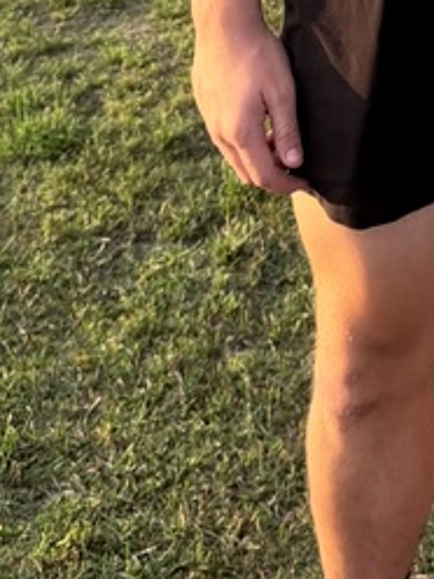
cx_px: 520
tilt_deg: -13.7
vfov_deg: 18.2
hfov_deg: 14.5
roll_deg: +2.8
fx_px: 1655
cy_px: -224
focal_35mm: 99
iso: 80
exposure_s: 1/909
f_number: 1.78
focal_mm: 6.76
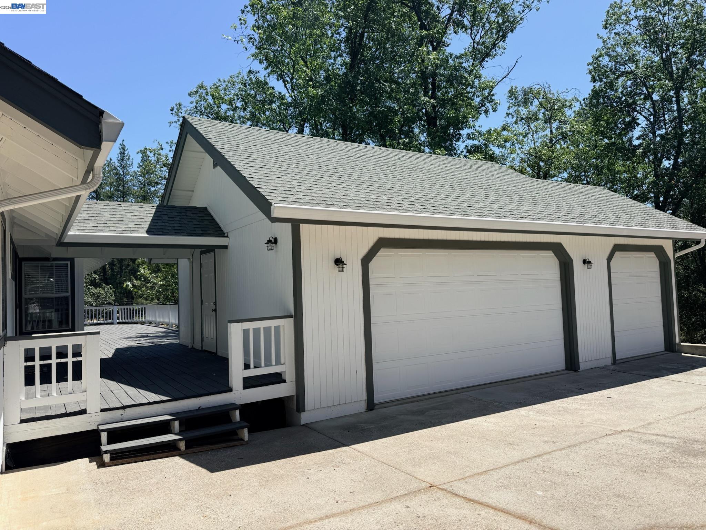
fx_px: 489
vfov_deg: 56.8
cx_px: 353
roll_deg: +2.2
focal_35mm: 24
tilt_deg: +3.1
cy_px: 265
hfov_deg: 71.6
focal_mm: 6.76
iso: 80
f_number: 1.78
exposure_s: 1/3759
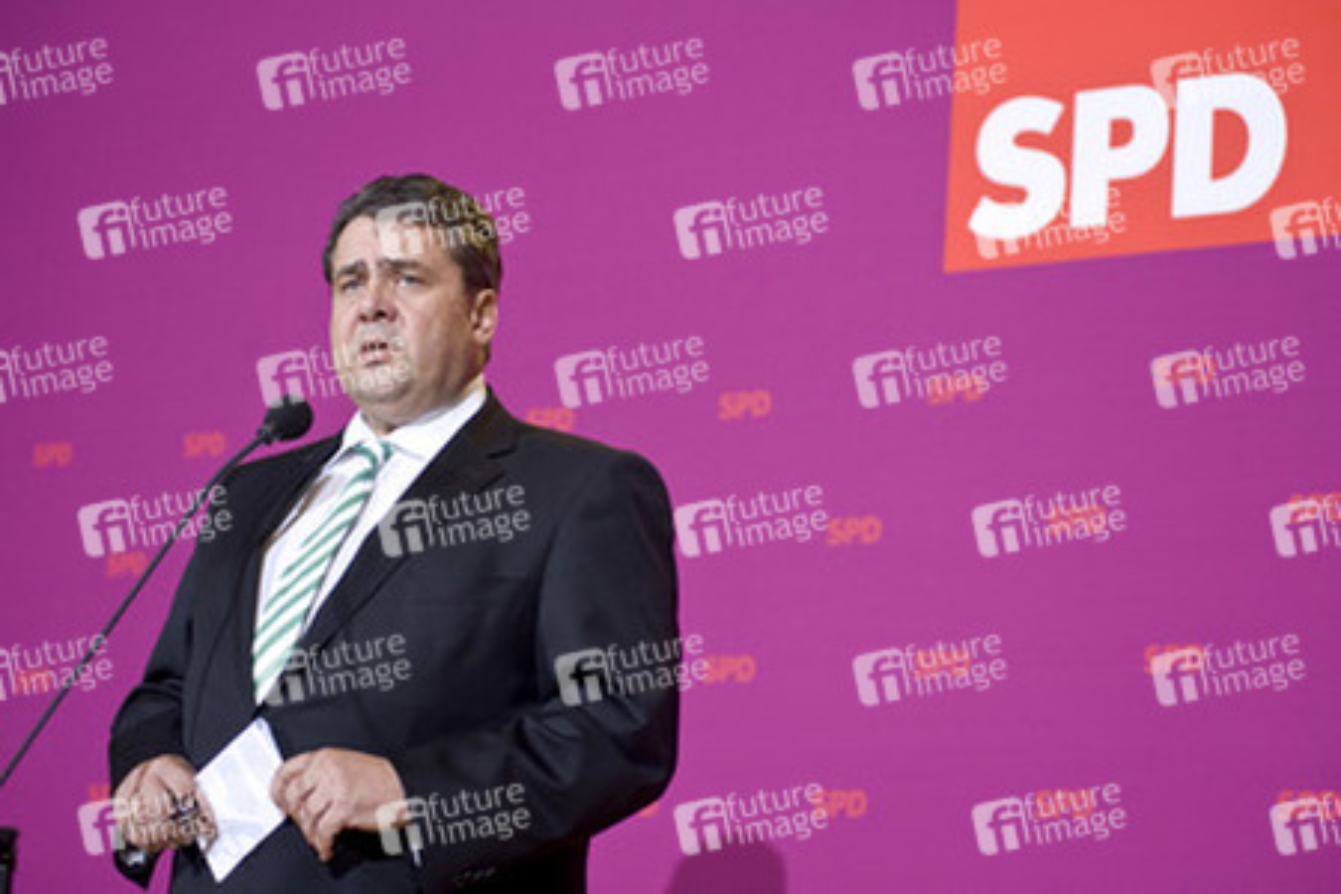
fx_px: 2980
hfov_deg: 25.4
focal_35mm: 80
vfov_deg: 17.1
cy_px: 447
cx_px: 670
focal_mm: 80
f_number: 4
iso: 1000
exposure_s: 1/320
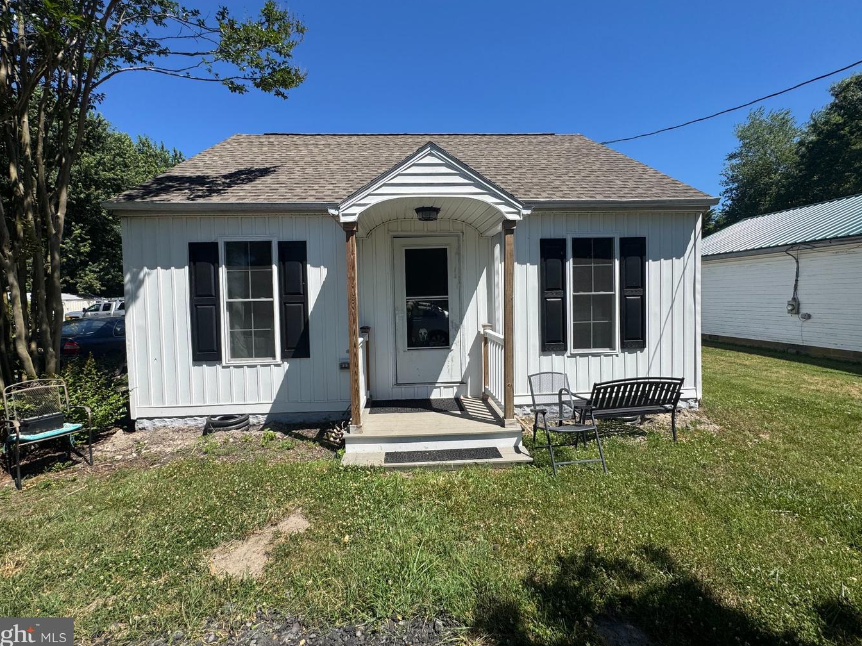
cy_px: 308
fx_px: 374
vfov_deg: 81.7
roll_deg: +0.6
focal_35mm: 15
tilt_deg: -2.1
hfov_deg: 98.2
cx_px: 423
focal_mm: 2.22
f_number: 2.2
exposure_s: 1/2028
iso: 40
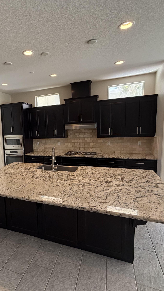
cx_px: 35
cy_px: 149
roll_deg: +2.0
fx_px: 162
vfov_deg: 83.8
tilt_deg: -6.9
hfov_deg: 50.7
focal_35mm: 21
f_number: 2.2
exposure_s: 1/120
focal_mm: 2.22
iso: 320
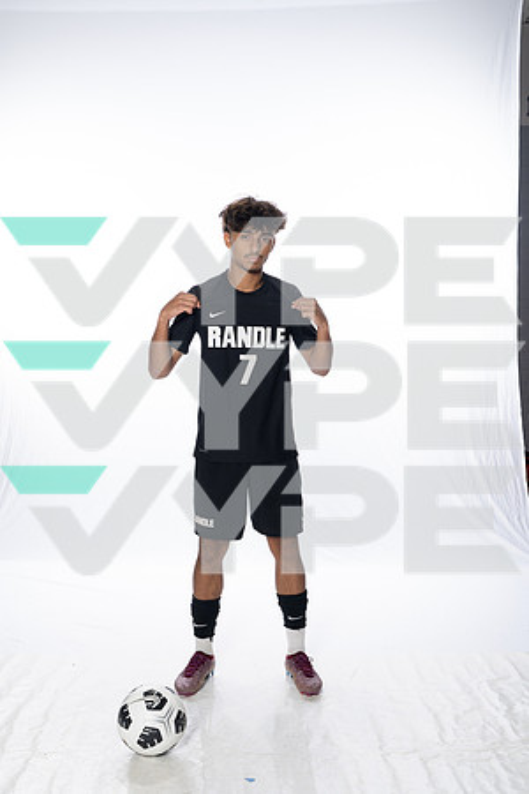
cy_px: 397
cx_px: 264
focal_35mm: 50
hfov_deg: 27.0
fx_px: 1102
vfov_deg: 39.6
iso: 800
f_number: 8
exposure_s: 1/250
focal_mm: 50
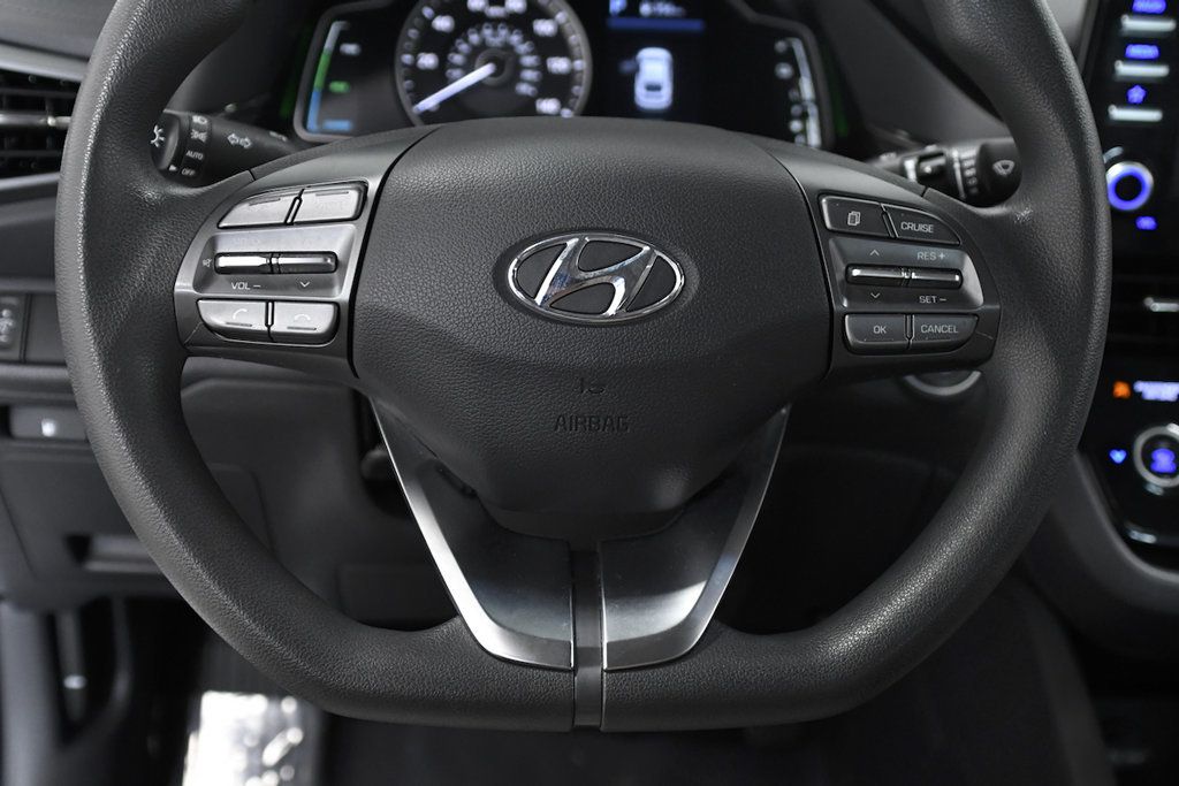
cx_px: 590
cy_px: 393
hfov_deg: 41.1
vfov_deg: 28.1
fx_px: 1572
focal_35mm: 48
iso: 2500
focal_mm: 32
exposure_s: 1/500
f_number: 3.5
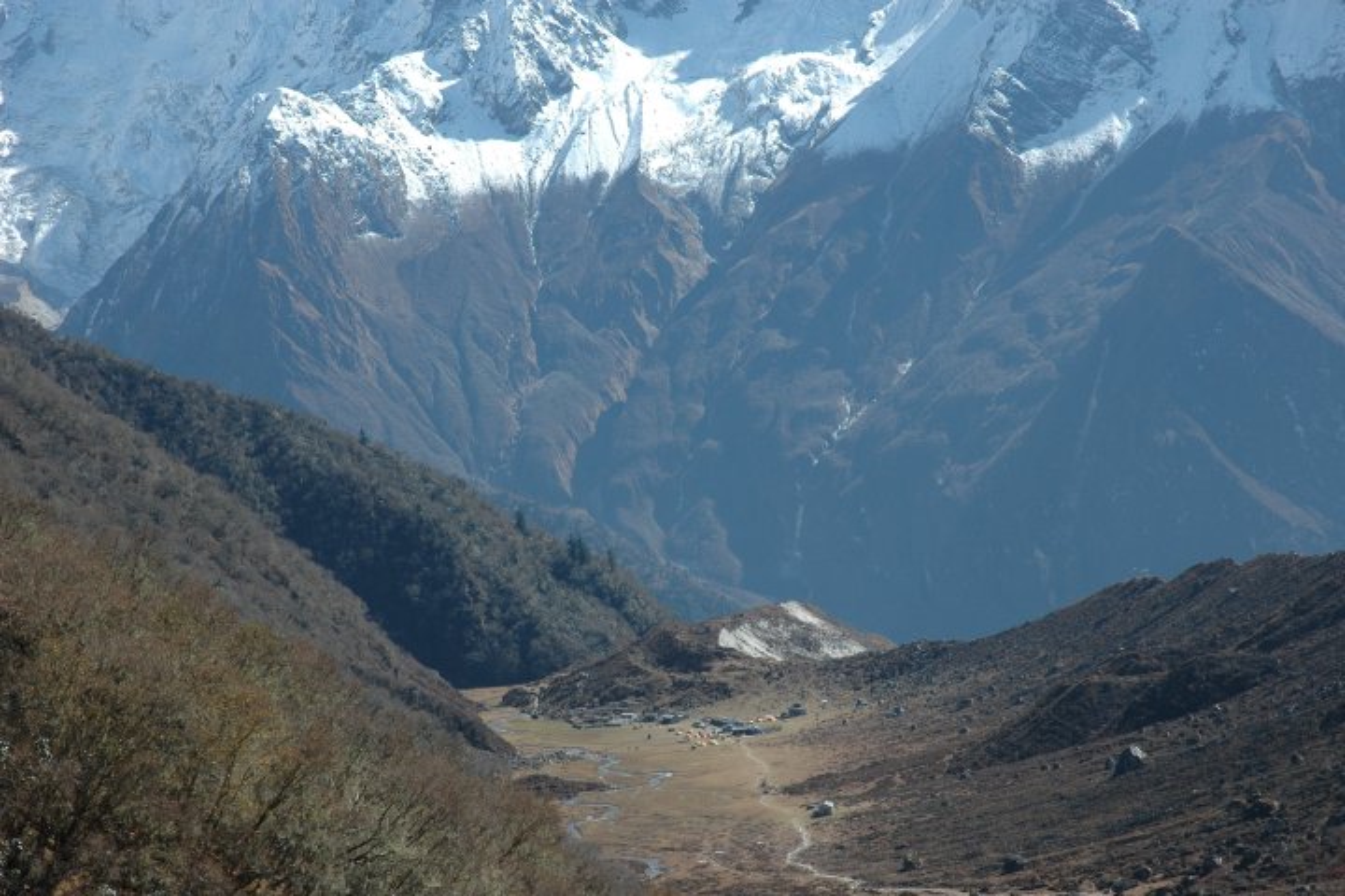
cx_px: 672
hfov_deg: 22.6
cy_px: 448
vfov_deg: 15.2
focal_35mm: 90
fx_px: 3362
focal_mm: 60
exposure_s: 1/320
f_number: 9
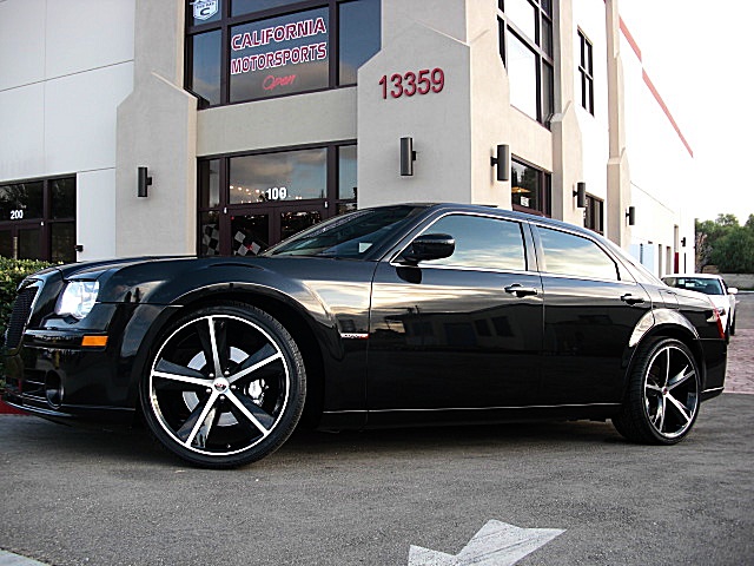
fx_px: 784
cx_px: 377
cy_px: 283
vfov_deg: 39.7
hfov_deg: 51.4
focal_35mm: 36
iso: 50
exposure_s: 1/100
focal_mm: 6.3
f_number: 2.8
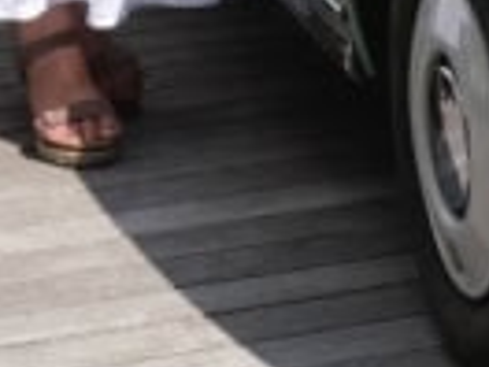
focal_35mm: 192
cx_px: 619
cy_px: -424
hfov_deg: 10.1
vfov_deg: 7.4
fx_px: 2712
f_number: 8
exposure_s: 1/320
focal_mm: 22.3
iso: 200
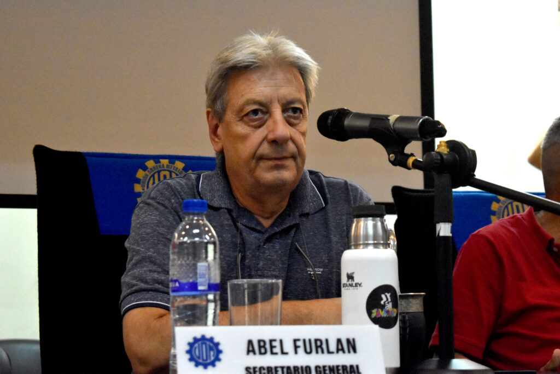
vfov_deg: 16.6
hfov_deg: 24.6
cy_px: 187
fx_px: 1283
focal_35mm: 82
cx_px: 280
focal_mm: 55
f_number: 5.6
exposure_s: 1/125
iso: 4000
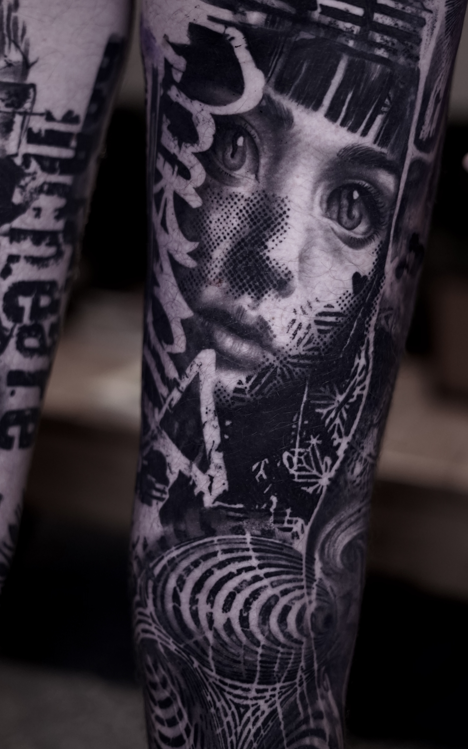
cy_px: 338
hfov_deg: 19.7
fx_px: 1347
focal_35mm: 66
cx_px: 258
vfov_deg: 31.1
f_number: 1.8
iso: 1250
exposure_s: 1/80
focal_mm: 50
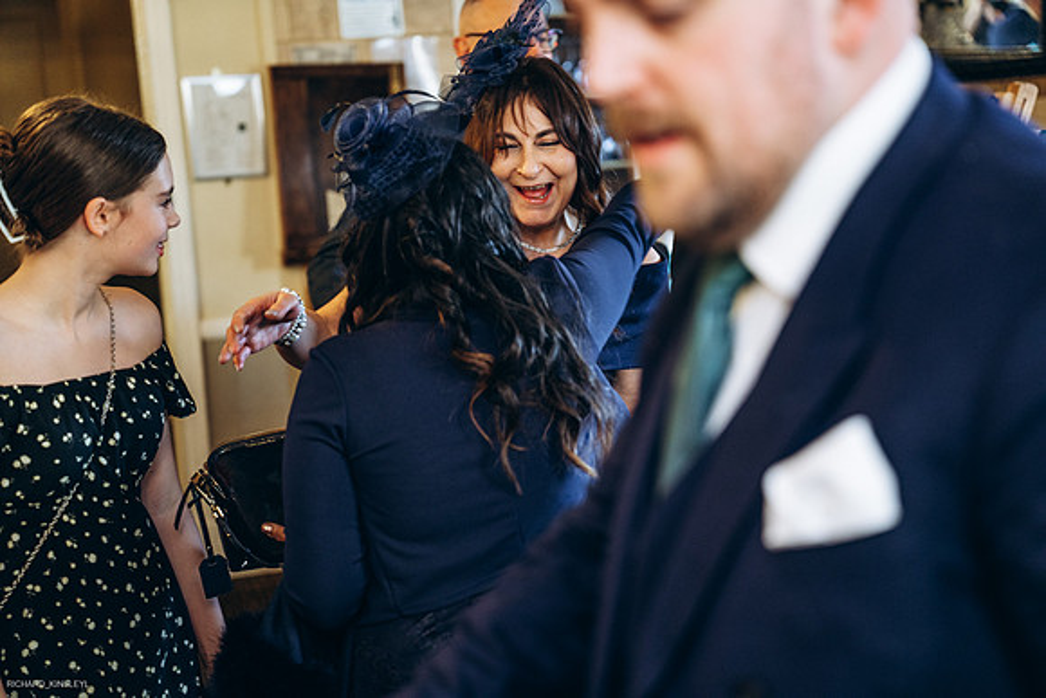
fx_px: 2034
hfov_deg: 28.8
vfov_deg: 19.5
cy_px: 349
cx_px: 523
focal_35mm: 70
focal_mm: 70
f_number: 2.8
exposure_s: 1/125
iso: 800
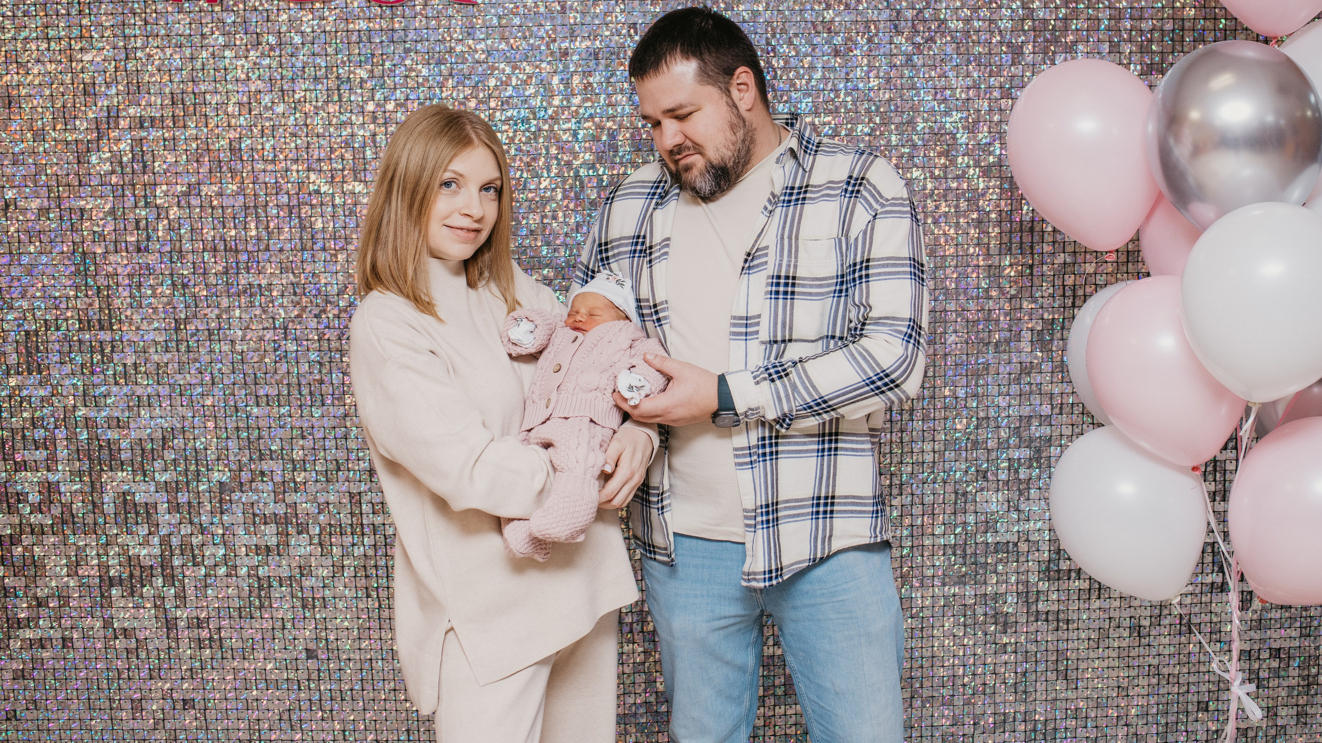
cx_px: 732
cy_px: 256
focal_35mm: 41
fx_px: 1437
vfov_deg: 28.8
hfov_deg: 49.3
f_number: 4.5
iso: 320
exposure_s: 1/160
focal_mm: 35
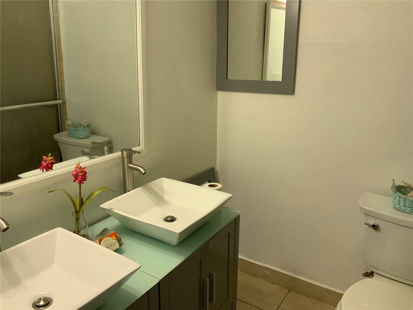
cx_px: 206
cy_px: 155
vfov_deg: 48.2
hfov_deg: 61.7
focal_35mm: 29
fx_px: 346
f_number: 1.8
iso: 64
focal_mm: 3
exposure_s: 1/49
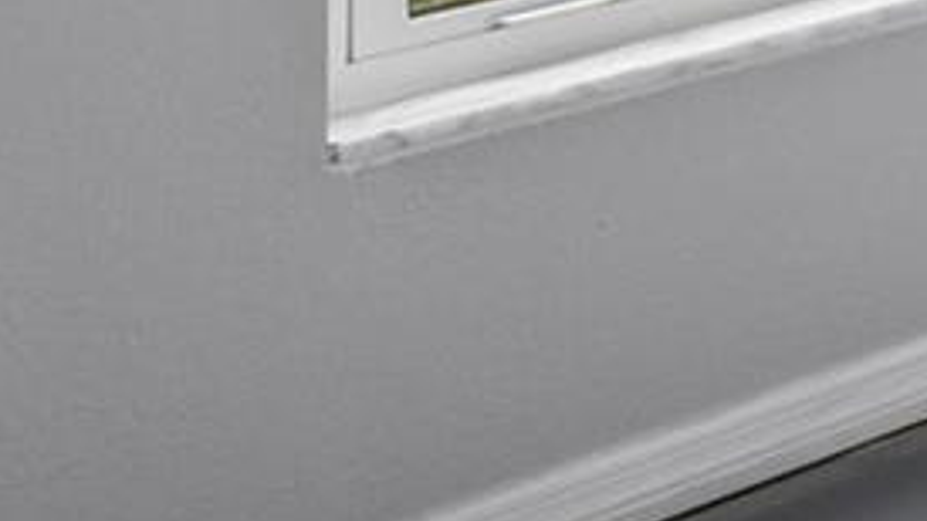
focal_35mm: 101
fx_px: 2484
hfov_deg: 12.2
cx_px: 2622
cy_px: -829
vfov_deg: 10.1
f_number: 8
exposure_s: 1/60
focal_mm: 16.5
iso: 400
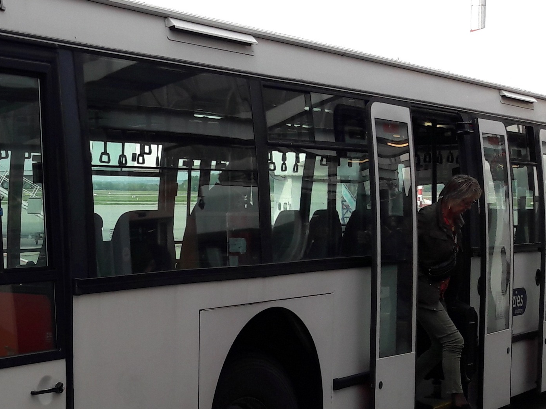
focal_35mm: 77
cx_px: 10
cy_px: 273
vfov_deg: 19.1
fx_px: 1215
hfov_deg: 24.3
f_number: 1.9
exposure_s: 1/388
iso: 40
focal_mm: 3.7
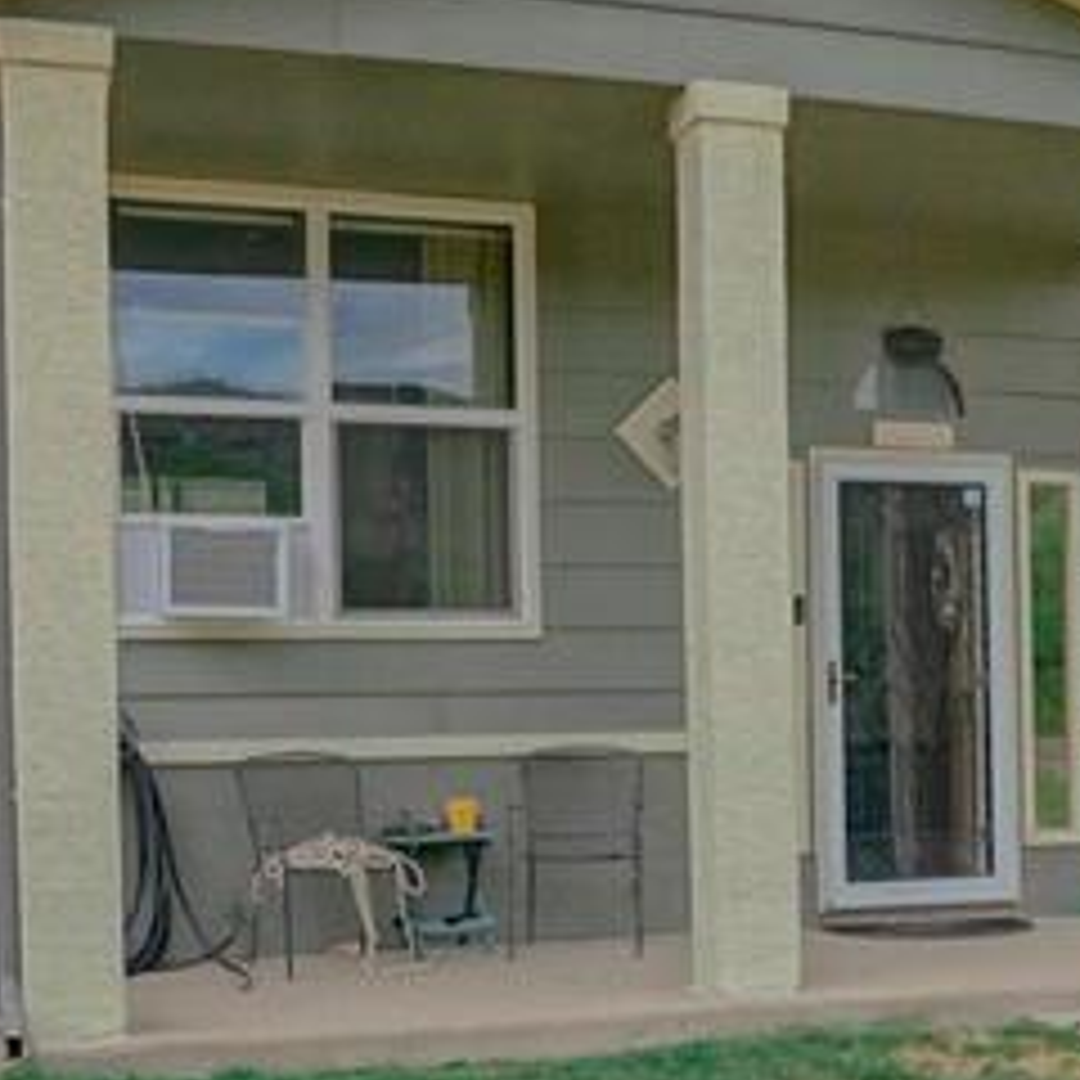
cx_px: 860
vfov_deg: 28.9
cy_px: 864
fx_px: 2047
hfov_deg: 28.9
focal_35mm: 58
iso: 400
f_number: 8
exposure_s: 1/500
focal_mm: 16
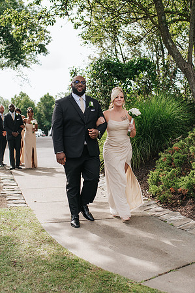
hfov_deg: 23.8
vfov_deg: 35.2
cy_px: 146
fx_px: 463
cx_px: 107
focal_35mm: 57
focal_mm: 35
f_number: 2.8
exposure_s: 1/1600
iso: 250
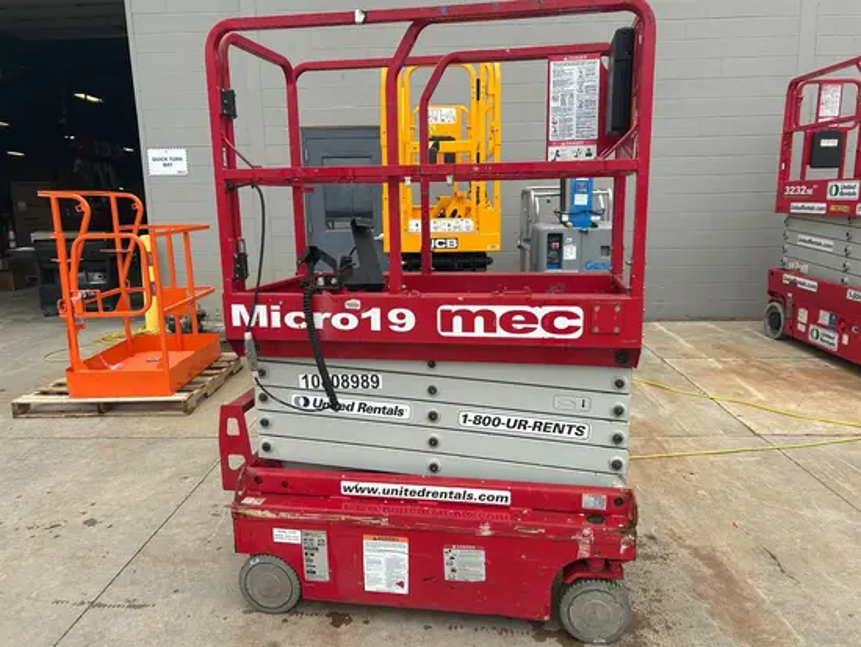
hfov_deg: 67.3
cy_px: 324
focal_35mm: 26
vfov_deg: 53.1
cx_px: 430
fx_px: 647
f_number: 1.5
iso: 50
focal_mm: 5.7
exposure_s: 1/1575
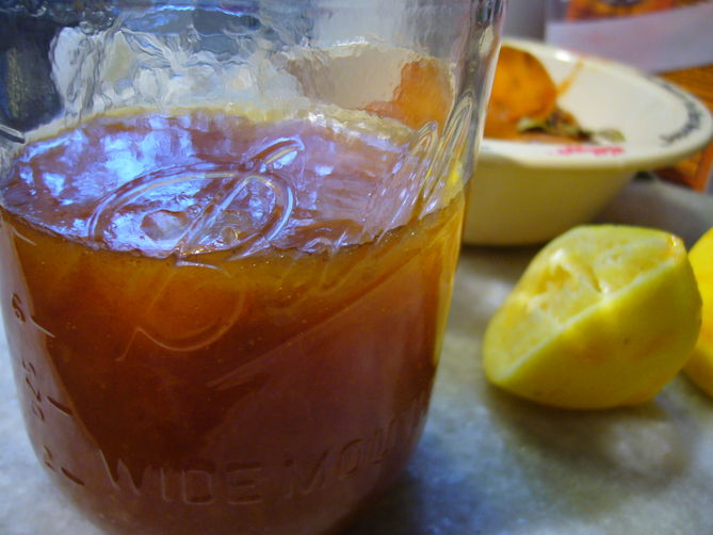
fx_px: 721
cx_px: 356
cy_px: 268
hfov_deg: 52.6
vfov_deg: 40.7
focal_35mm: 35
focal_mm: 5.8
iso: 200
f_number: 2.8
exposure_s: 1/15
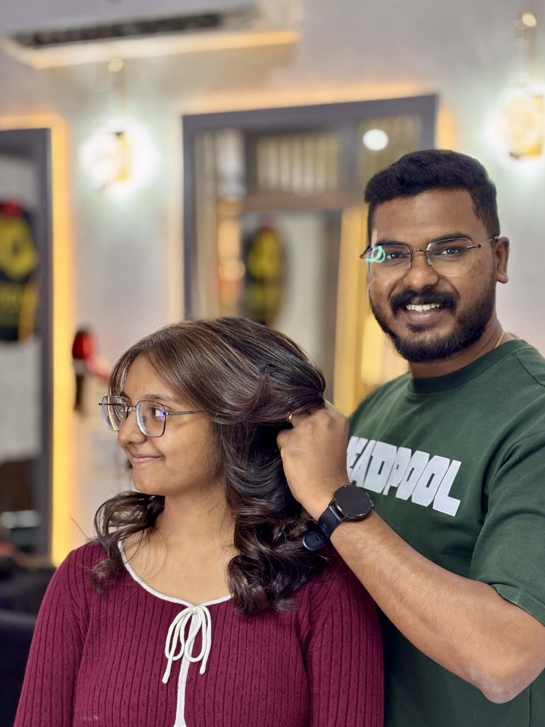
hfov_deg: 24.4
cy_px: 398
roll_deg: -1.2
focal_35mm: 60
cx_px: 312
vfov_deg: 32.2
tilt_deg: -3.8
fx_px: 1260
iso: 125
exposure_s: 1/50
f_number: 1.6
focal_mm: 5.96
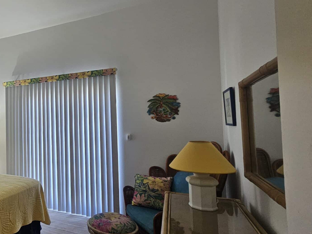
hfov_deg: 60.4
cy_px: 112
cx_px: 30
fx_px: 216
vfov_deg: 56.8
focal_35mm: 24
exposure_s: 1/60
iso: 160
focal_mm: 2.2
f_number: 2.2
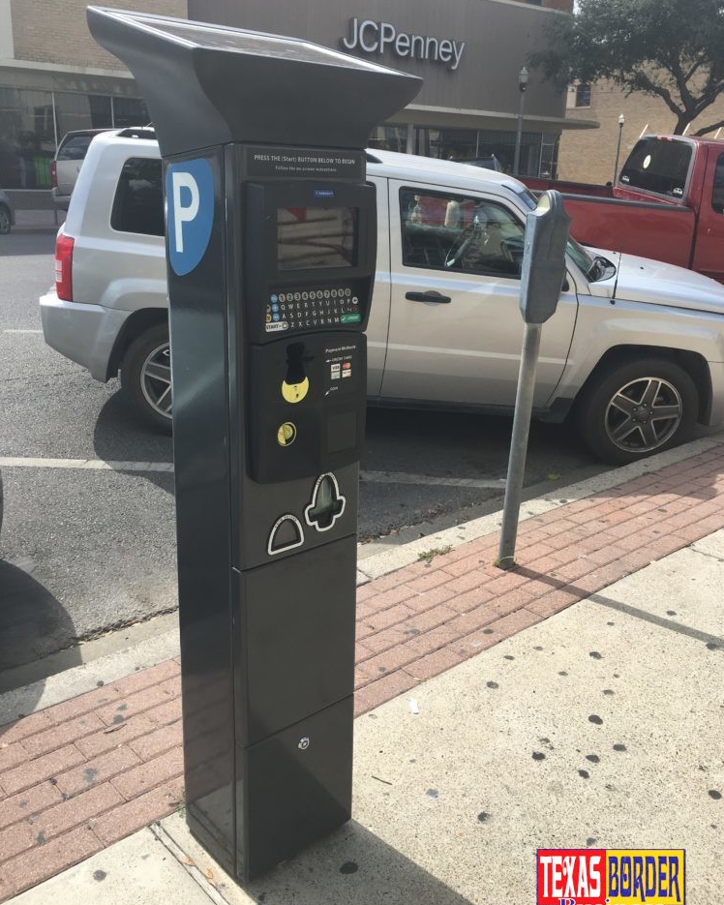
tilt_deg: -14.9
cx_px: 368
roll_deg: -2.1
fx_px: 830
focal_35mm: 31
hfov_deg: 47.1
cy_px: 423
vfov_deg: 57.1
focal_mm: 4.15
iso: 25
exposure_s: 1/1026
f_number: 2.2
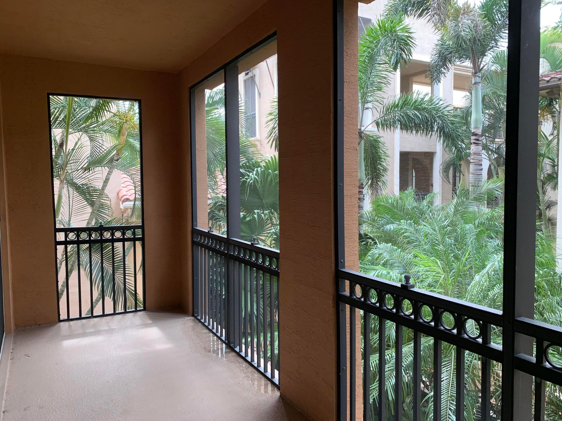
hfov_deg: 67.3
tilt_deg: -3.1
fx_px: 422
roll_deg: +0.3
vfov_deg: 53.1
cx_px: 281
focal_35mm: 26
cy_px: 210
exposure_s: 1/131
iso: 25
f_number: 1.8
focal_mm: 4.25
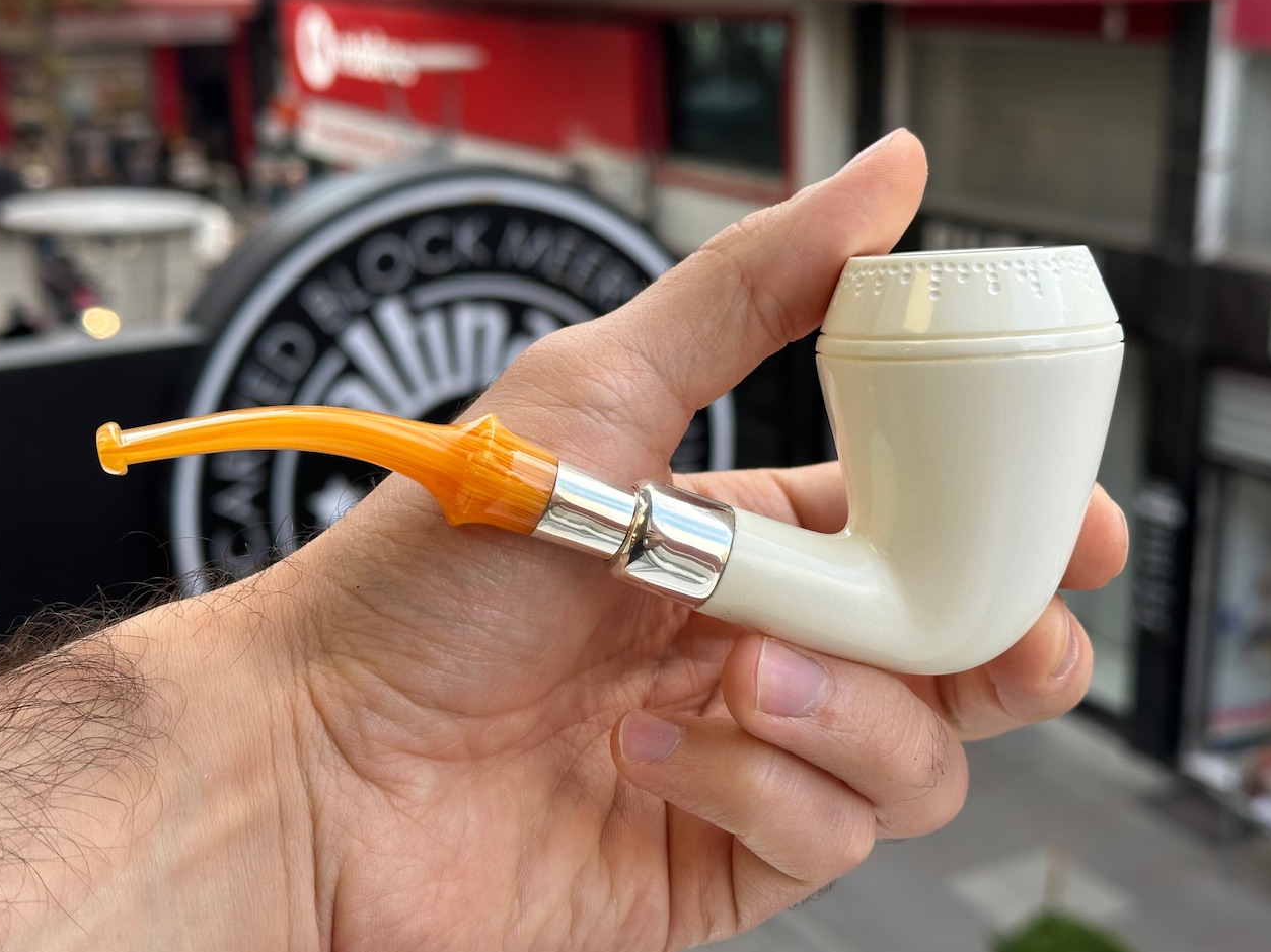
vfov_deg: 29.7
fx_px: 1799
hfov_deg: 38.9
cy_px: 481
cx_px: 633
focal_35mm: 49
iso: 64
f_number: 1.78
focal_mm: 6.86
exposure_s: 1/298
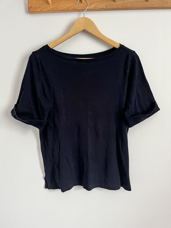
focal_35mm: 26
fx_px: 171
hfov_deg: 53.1
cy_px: 114
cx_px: 86
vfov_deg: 67.3
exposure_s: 1/60
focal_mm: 5.1
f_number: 1.6
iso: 500
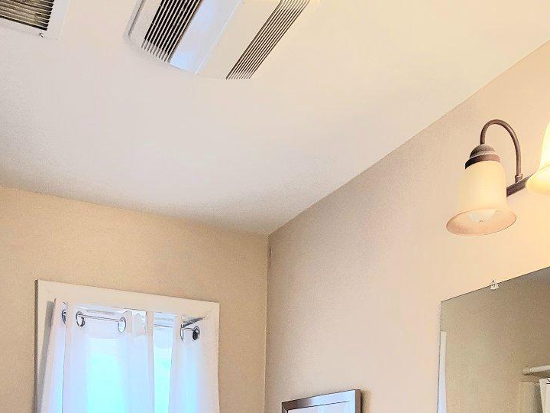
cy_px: 490
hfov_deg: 49.6
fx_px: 588
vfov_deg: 32.3
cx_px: 204
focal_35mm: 37
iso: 160
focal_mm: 2.2
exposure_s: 1/60.2
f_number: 2.2
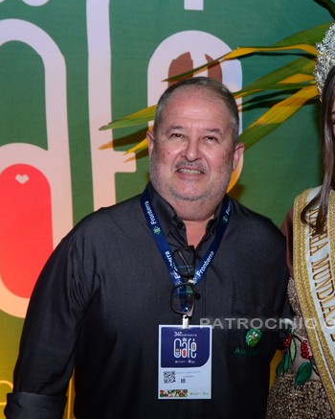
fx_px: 855
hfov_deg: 22.1
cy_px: 274
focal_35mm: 69
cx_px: 214
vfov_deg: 27.4
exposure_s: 1/160
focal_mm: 24
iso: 1600
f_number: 5
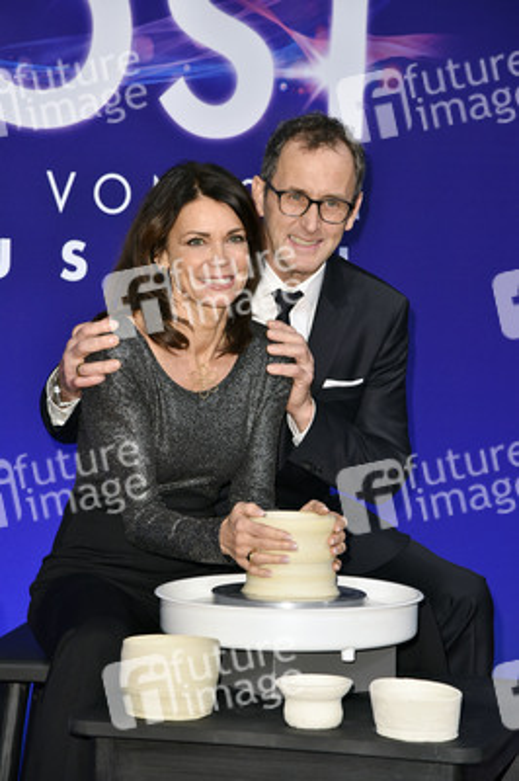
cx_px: 260
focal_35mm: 120
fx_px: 2599
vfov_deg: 17.1
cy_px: 390
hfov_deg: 11.4
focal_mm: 120
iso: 500
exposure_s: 1/160
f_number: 6.3
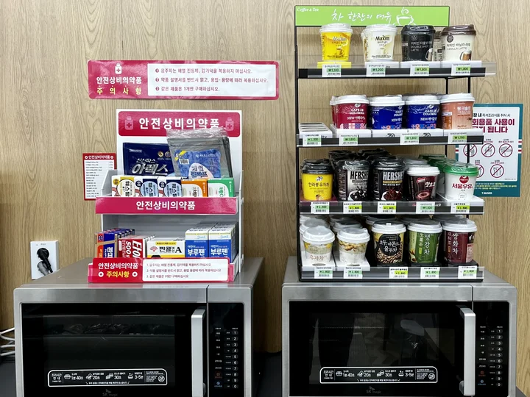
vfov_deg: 53.1
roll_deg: +0.0
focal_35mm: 26
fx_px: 398
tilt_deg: -3.1
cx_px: 265
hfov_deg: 67.3
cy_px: 198
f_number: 1.6
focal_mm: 5.1
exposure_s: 1/120
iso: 64
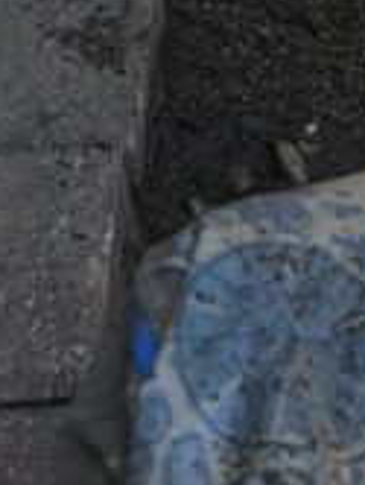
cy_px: -538
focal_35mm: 160
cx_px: 499
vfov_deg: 11.0
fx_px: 2244
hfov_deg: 9.1
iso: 50
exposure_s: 1/2299
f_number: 1.5
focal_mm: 5.7
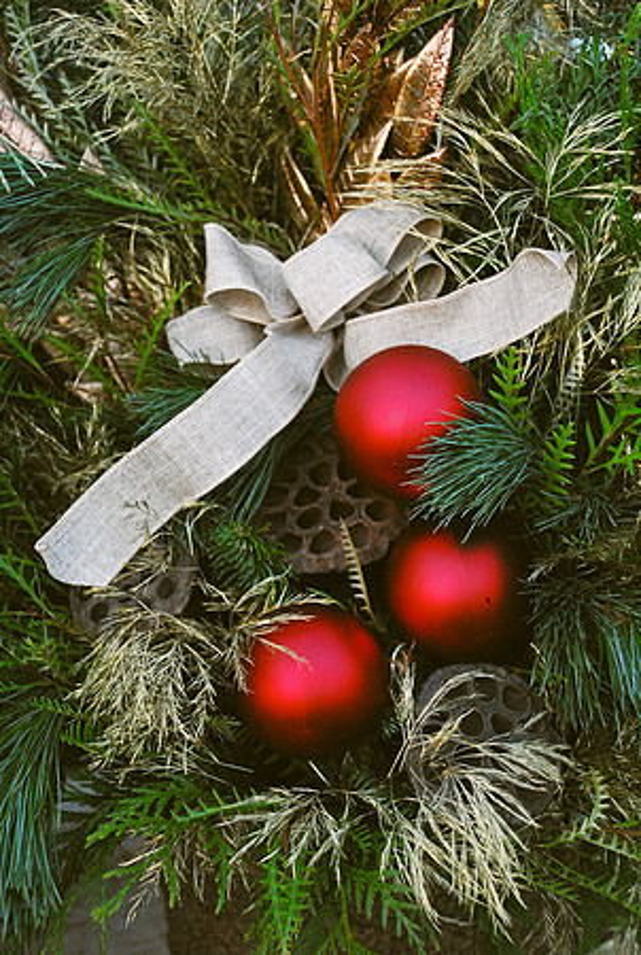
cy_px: 478
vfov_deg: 28.0
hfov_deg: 19.0
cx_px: 320
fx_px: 1914
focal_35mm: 72
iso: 1600
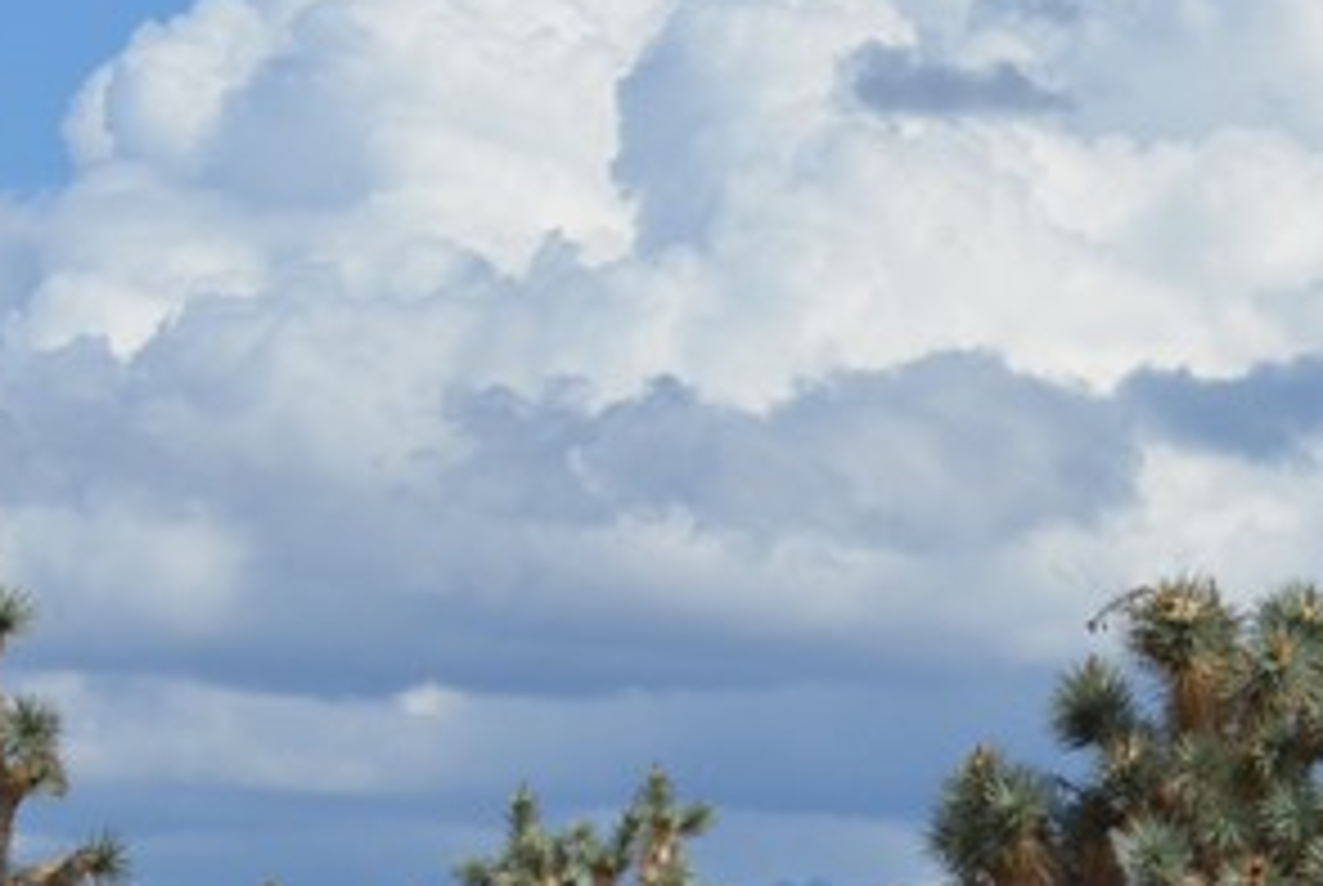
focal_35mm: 304
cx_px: 2156
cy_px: 666
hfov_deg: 6.7
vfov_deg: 4.5
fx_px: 11183
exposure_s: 1/2000
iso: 400
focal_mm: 55
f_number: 8
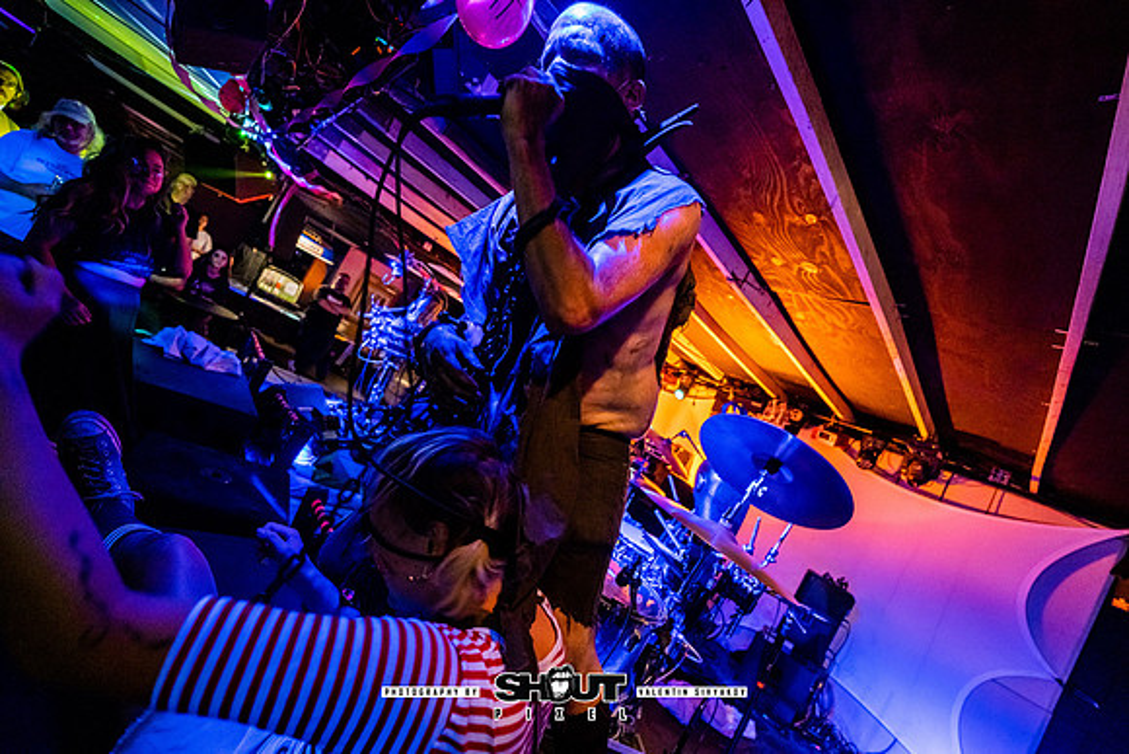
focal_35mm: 14
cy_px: 377
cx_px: 564
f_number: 2.8
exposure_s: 1/200
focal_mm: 14
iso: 3200
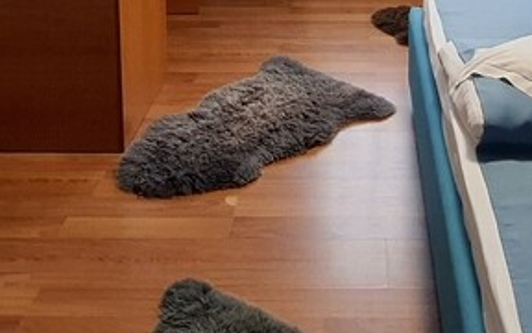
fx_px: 710
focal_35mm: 49
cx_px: 353
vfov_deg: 21.6
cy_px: -181
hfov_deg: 40.6
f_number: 2.2
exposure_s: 1/24
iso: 200
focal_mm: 1.74
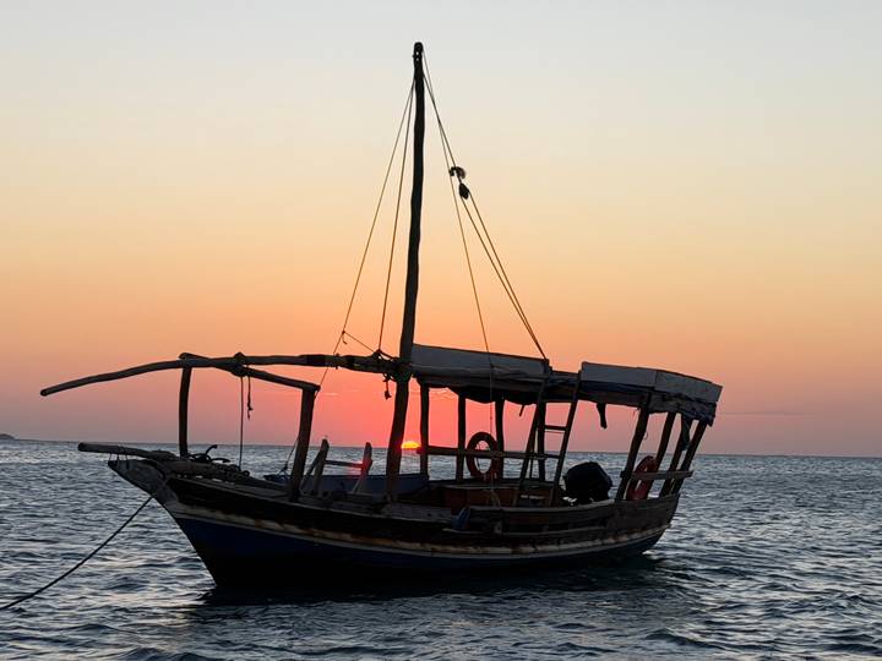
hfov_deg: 39.7
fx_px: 1223
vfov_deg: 30.3
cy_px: 330
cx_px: 441
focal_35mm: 48
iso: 64
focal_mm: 6.76
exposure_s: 1/762
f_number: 1.78
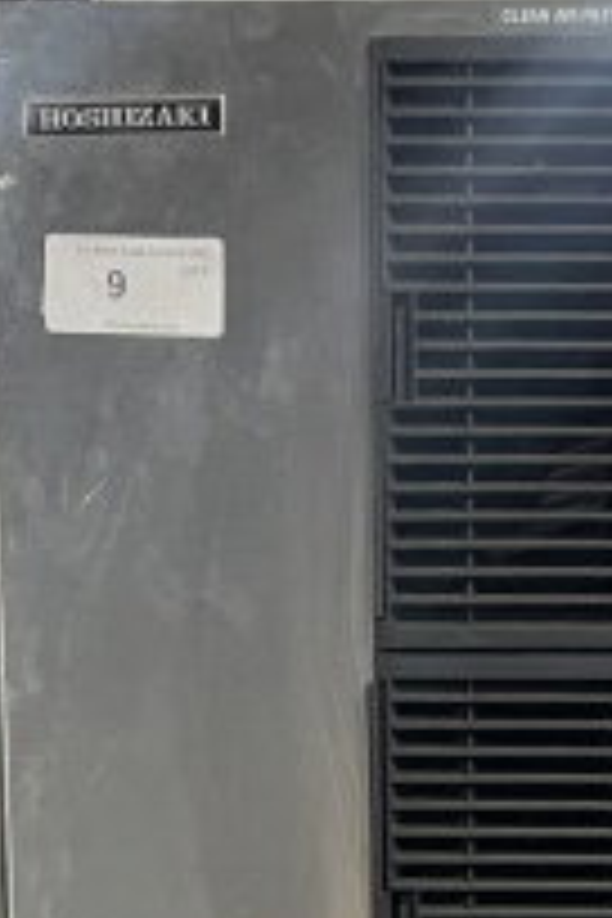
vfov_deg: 16.0
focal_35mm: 108
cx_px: 554
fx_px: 2754
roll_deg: +0.6
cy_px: 1658
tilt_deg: -13.5
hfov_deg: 12.6
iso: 250
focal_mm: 4.2
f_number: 1.6
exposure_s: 1/60
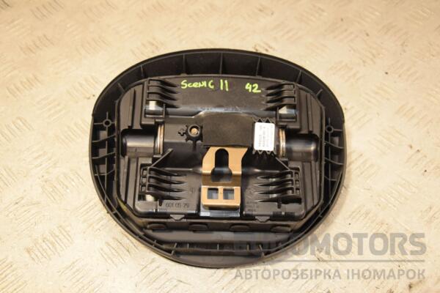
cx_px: 220
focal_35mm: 45
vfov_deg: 29.9
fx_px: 550
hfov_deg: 43.6
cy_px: 146
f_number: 5.6
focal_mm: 30
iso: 800
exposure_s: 1/200
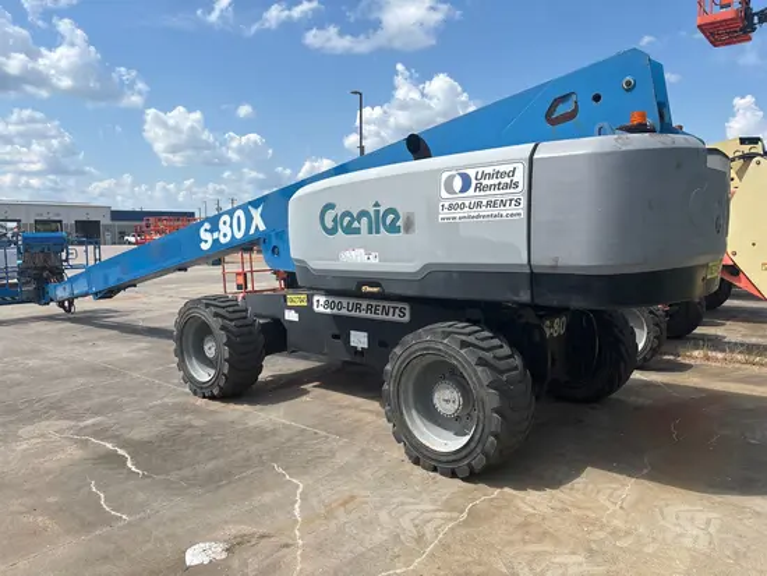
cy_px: 288
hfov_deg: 67.3
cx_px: 384
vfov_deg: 53.1
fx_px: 576
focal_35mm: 26
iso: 50
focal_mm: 5.96
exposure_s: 1/3788
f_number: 1.6
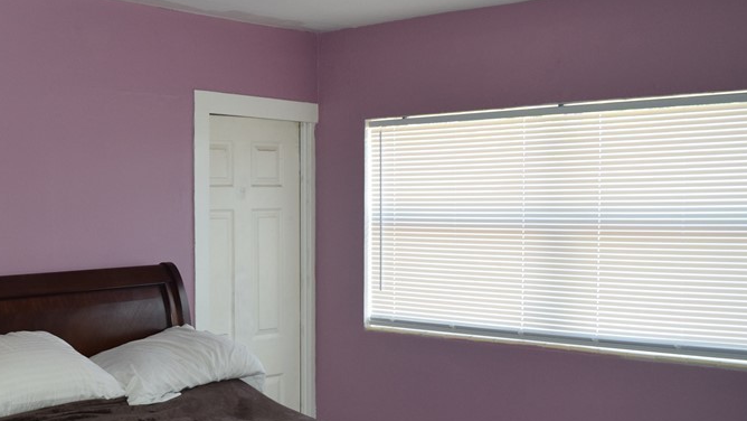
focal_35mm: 46
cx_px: 169
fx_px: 911
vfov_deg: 25.9
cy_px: 259
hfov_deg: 42.9
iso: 800
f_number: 5.6
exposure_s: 1/125
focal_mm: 18
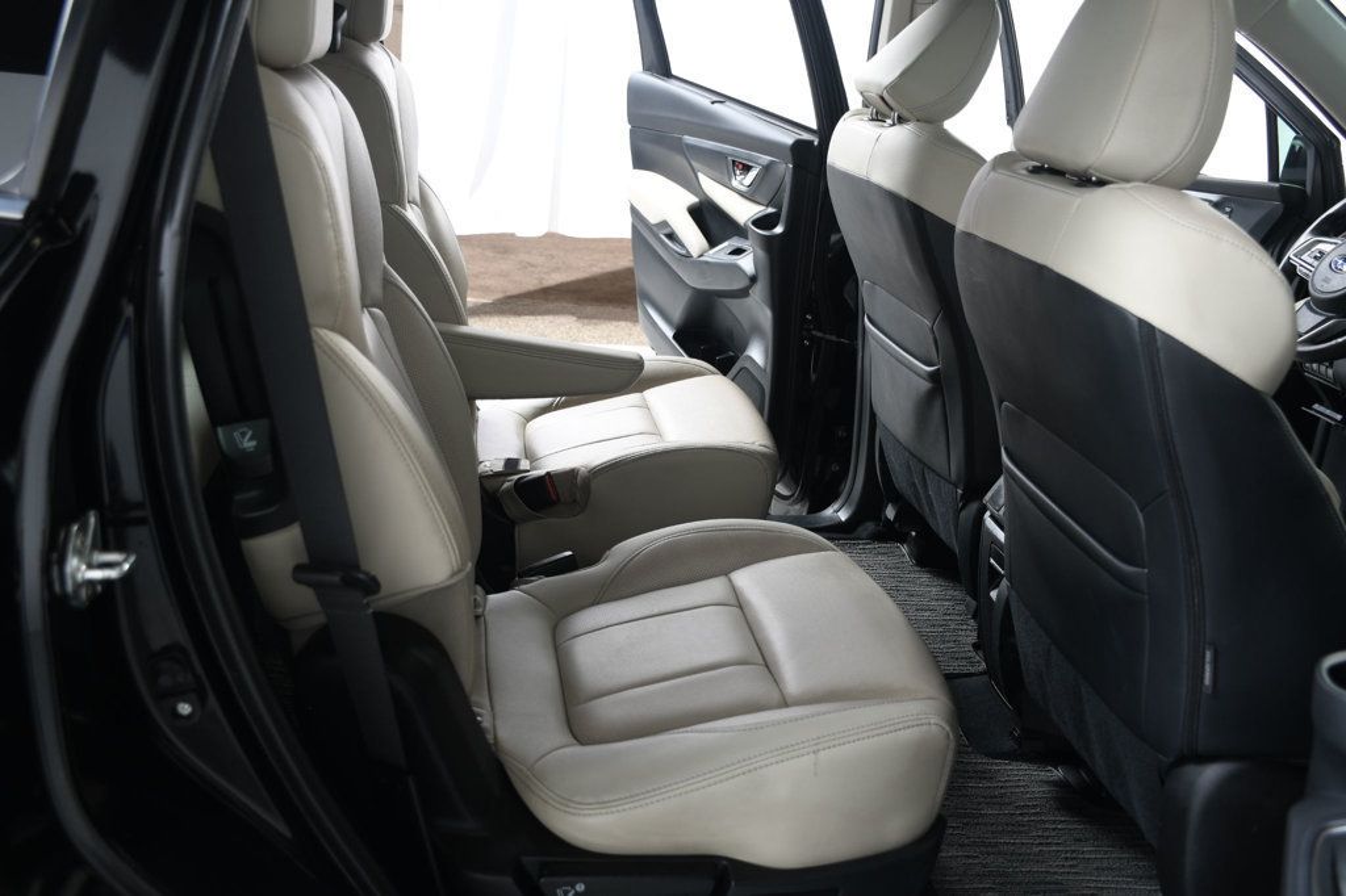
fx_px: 1271
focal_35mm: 34
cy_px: 448
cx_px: 673
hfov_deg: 55.8
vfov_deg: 38.9
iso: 100
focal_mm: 23
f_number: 4
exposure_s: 1/160
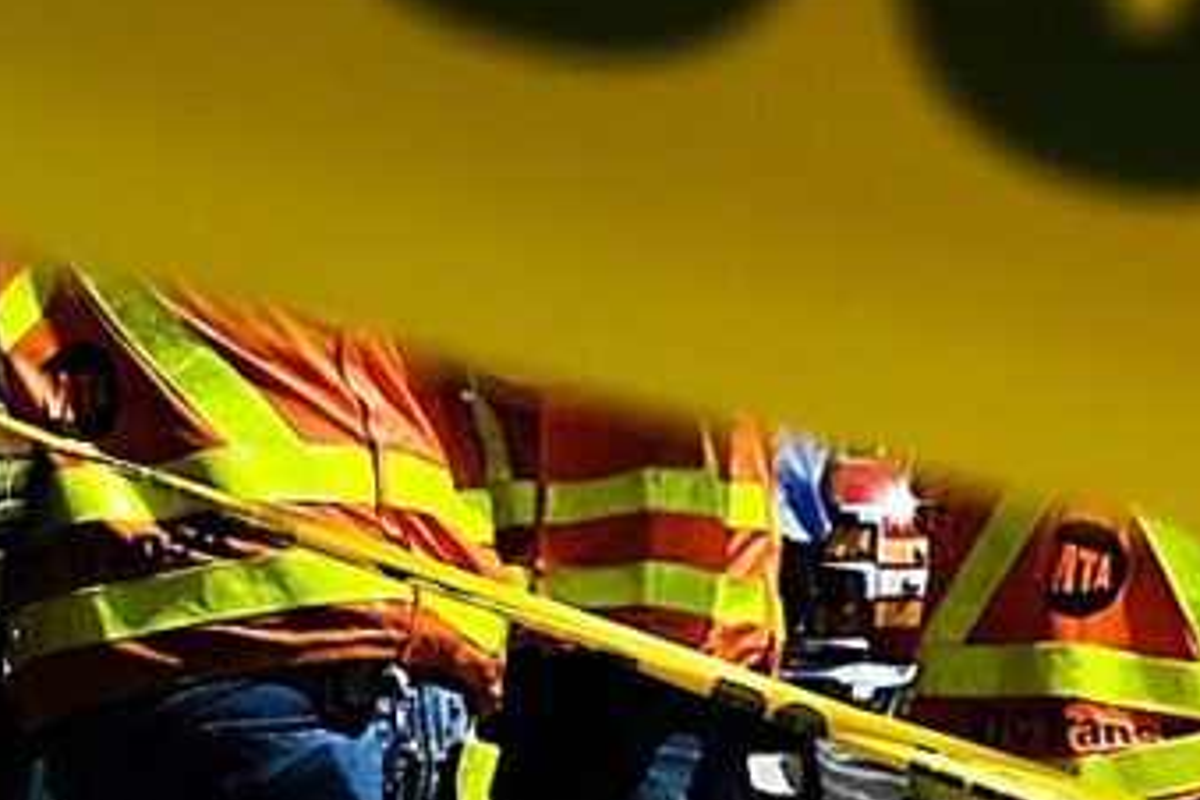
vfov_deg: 5.2
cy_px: 225
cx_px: -920
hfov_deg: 7.6
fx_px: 8799
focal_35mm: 264
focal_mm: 23
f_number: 6.4
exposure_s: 1/850
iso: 100
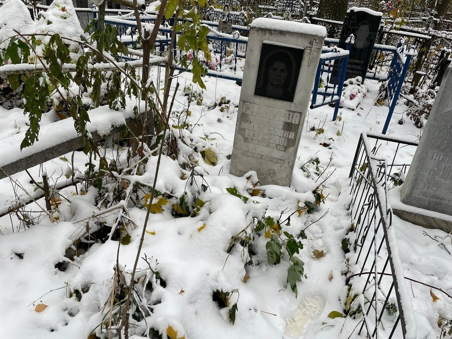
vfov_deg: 53.1
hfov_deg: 67.3
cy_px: 170
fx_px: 339
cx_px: 226
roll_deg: -6.6
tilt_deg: -20.1
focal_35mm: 26
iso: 32
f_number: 1.6
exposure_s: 1/139
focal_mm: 4.2
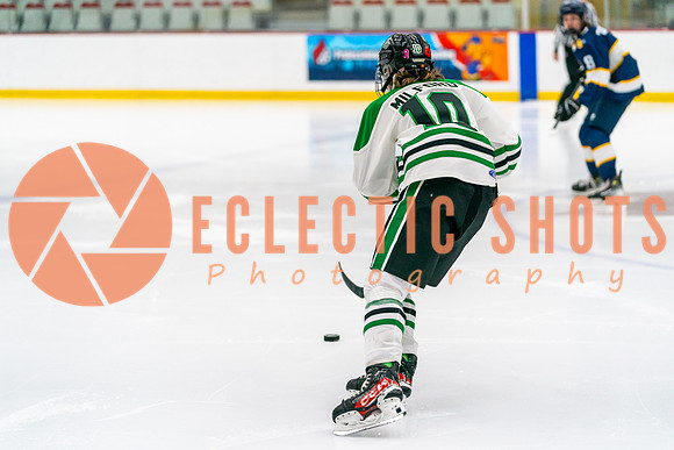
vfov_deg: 12.9
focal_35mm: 106
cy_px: 225
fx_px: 1985
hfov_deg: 19.3
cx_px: 337
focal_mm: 106
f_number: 2.8
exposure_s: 1/1250
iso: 3200
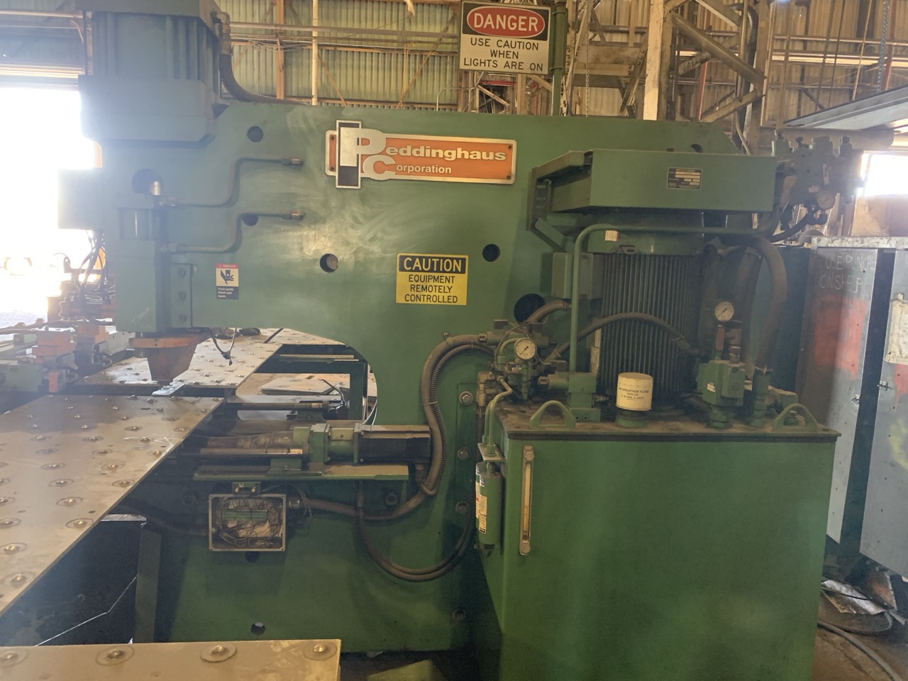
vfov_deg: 53.1
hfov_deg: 67.3
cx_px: 454
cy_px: 340
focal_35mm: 26
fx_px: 682
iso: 400
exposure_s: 1/40
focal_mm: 4.25
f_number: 1.8
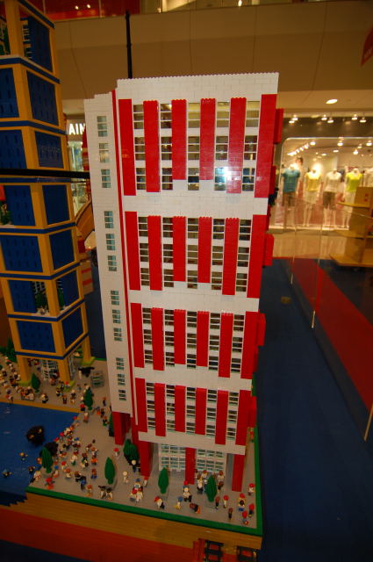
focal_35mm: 18
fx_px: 280
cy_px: 281
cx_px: 186
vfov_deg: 90.1
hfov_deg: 67.2
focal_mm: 12
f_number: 4
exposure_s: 1/60
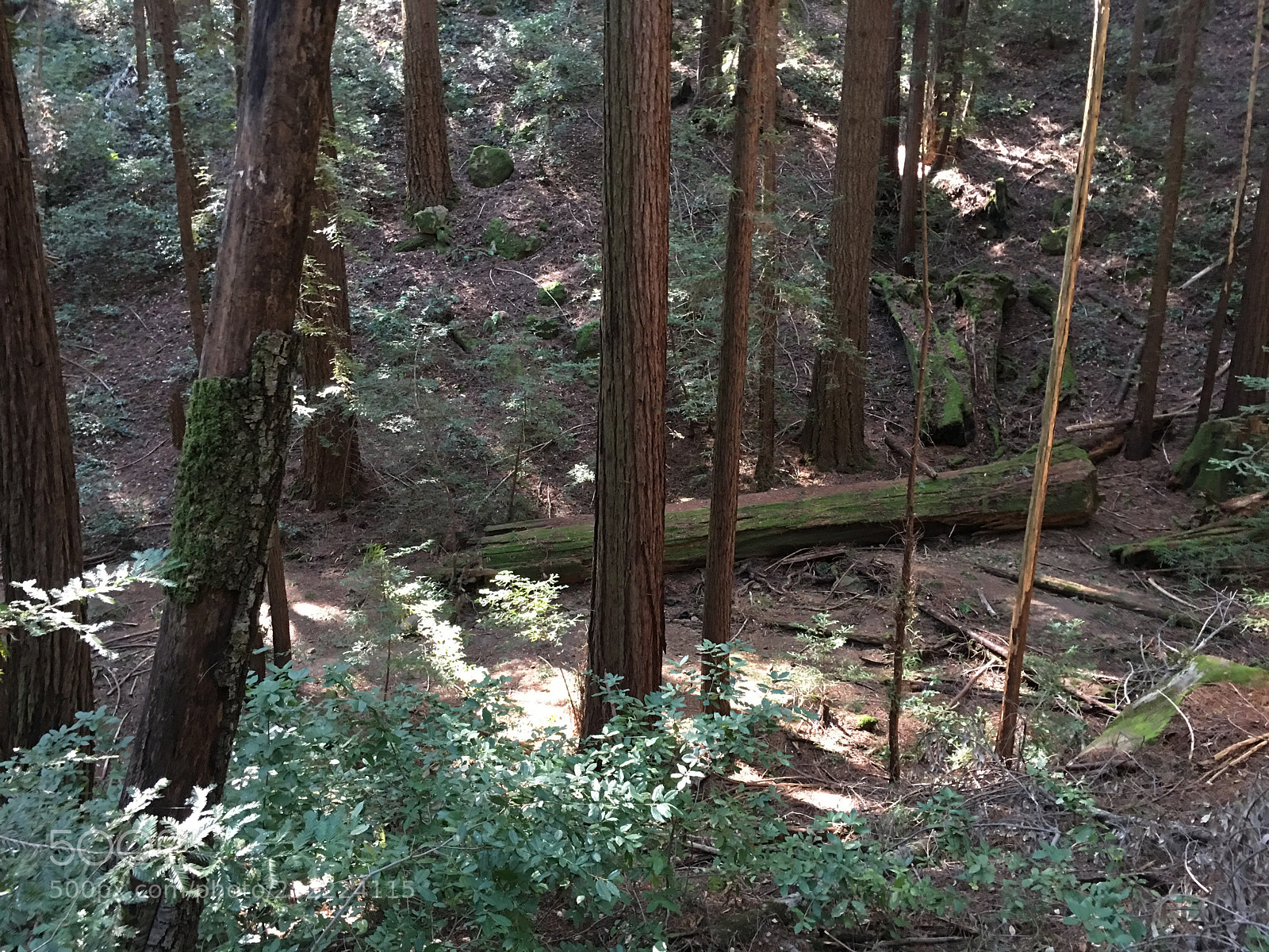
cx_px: 634
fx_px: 1063
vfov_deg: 48.2
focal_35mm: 29
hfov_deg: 61.7
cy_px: 476
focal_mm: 4.15
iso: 80
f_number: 2.2
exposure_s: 1/10
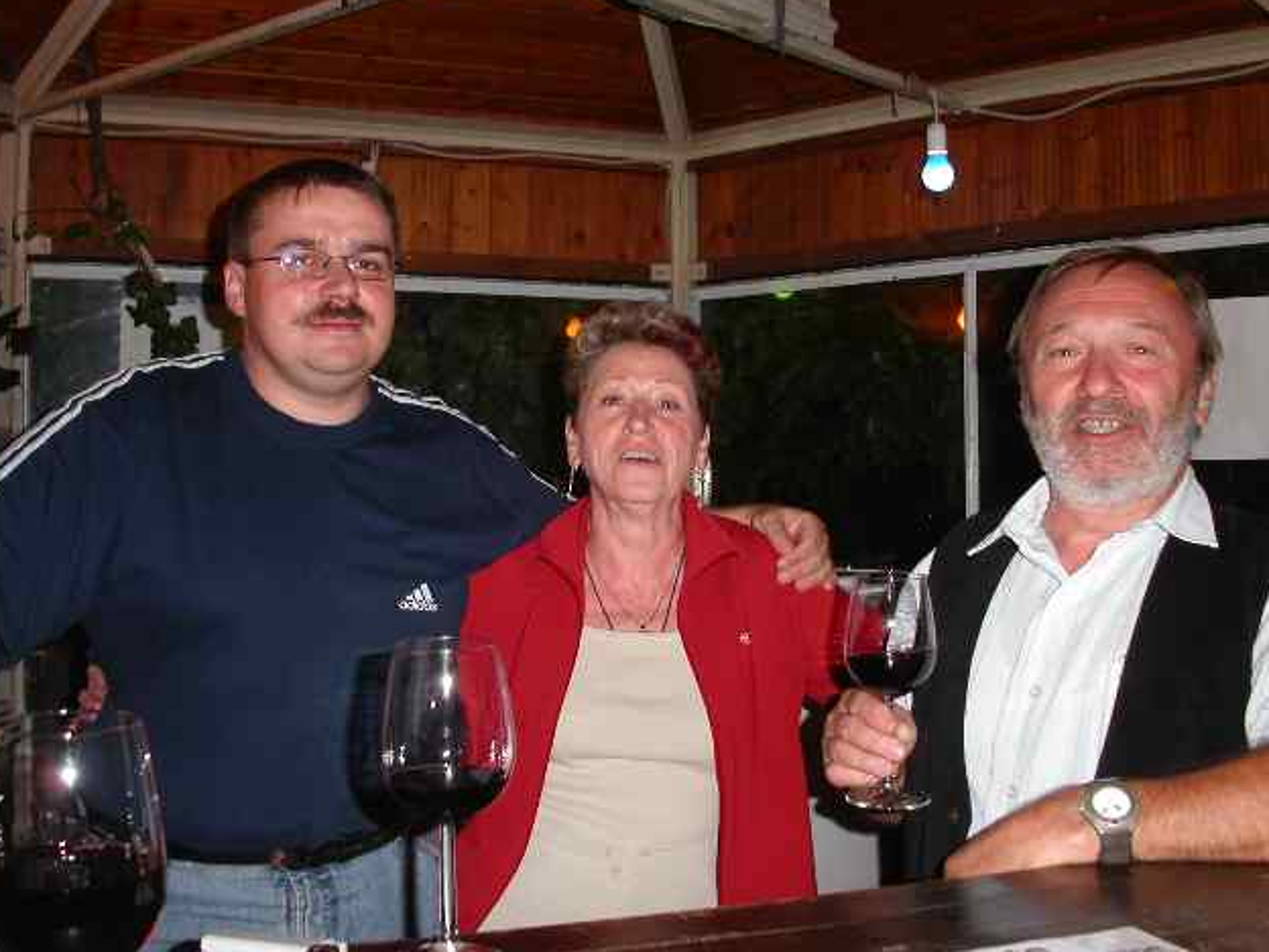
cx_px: 622
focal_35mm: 39
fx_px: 1430
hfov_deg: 47.9
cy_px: 466
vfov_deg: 36.8
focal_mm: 7.8
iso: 100
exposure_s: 1/30
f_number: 2.8
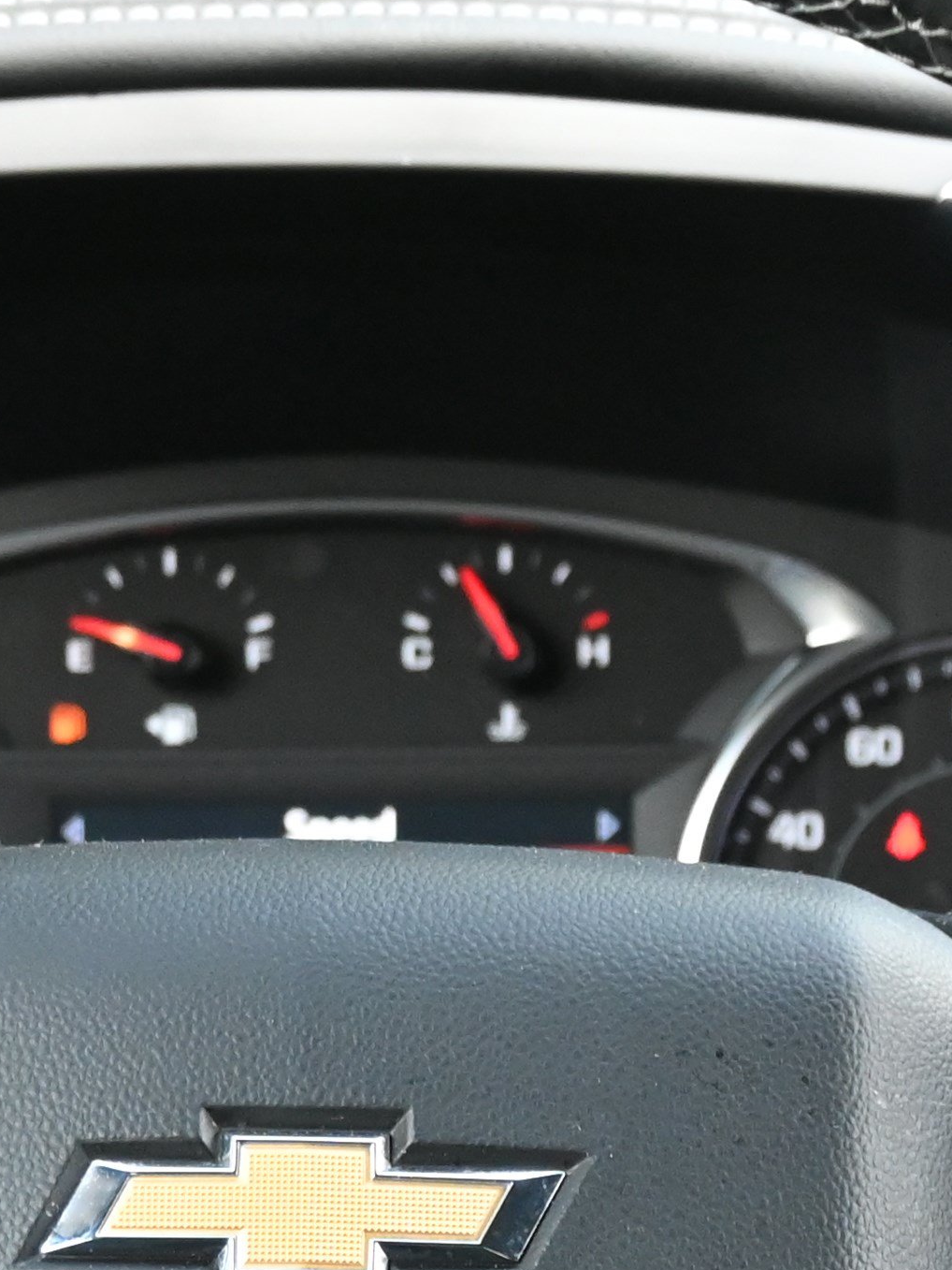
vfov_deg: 13.4
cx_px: 346
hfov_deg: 10.2
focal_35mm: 145
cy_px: 1336
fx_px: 5315
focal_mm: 24.5
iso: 1600
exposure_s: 1/125
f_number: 4.2
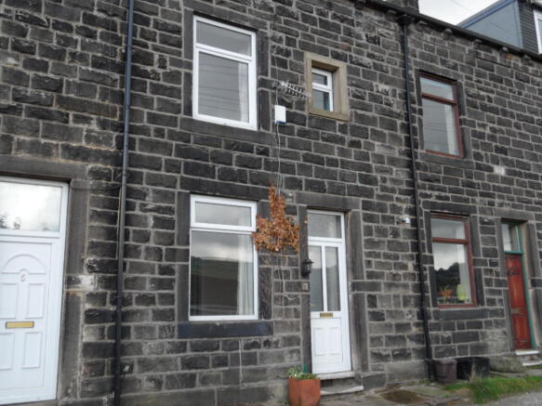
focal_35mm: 32
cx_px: 271
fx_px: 501
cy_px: 203
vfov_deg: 44.1
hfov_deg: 56.8
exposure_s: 1/125
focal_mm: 5.3
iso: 80
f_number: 3.4
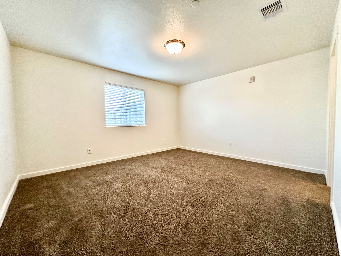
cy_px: 128
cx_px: 170
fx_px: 138
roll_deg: +0.4
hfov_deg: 102.1
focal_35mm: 14
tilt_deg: -2.2
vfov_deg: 85.7
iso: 250
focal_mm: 2.22
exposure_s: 1/60
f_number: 2.2
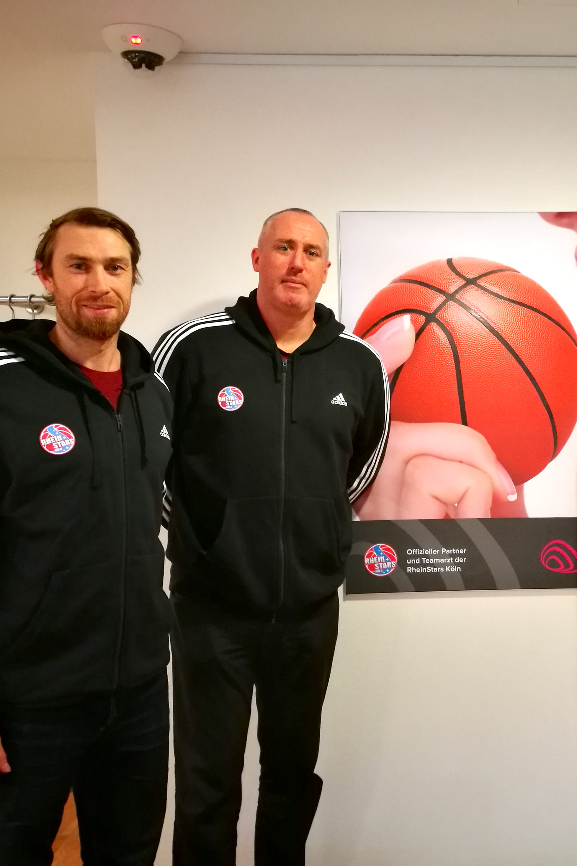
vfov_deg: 50.7
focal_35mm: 38
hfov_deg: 33.5
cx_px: 503
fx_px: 913
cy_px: 429
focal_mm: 4.5
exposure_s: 1/25
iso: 400
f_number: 2.2
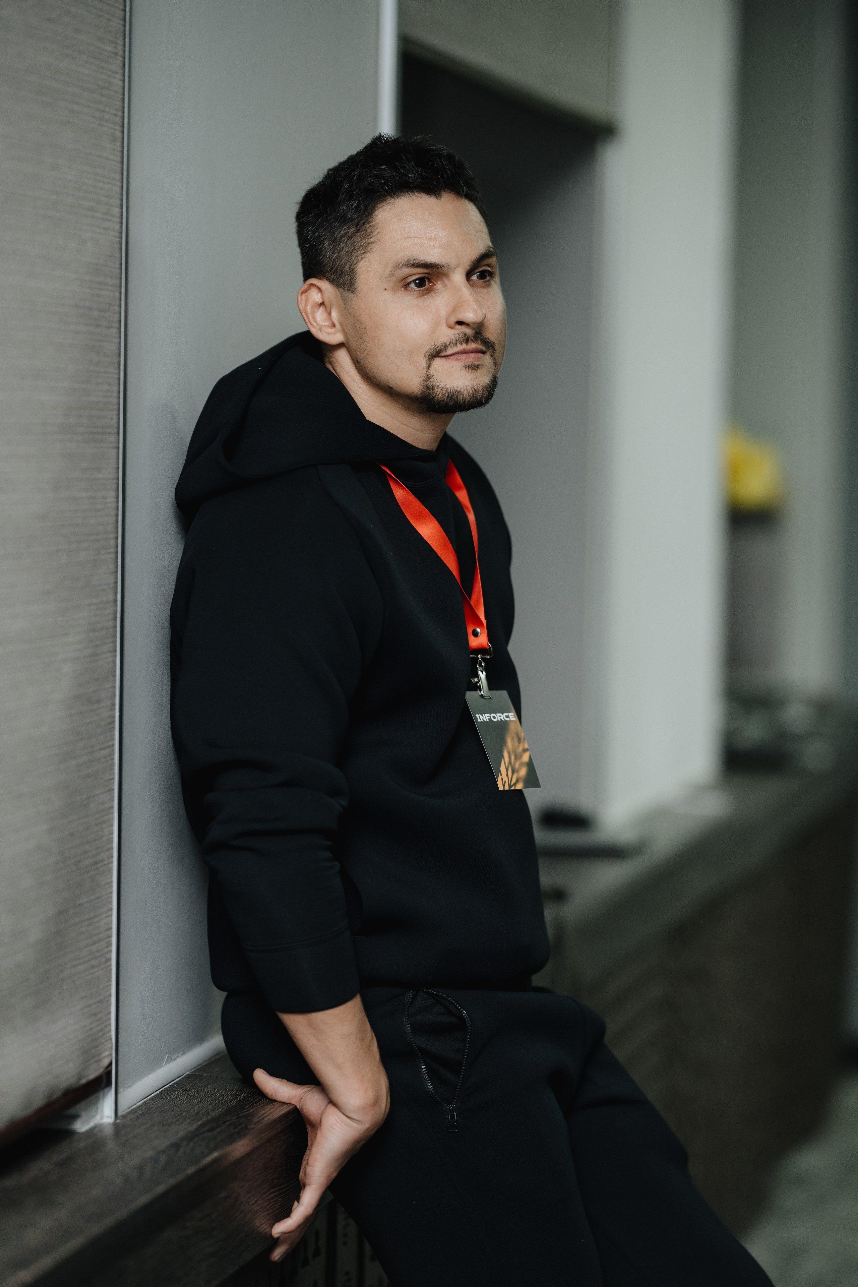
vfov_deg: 15.2
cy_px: 644
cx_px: 429
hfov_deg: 10.2
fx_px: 4826
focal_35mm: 135
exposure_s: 1/125
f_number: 2.2
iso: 800
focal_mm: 135
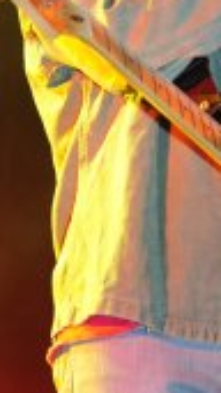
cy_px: 88
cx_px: 239
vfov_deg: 8.4
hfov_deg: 4.7
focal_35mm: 257
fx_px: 2681
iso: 1000
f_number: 3.2
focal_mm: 70
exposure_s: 1/60
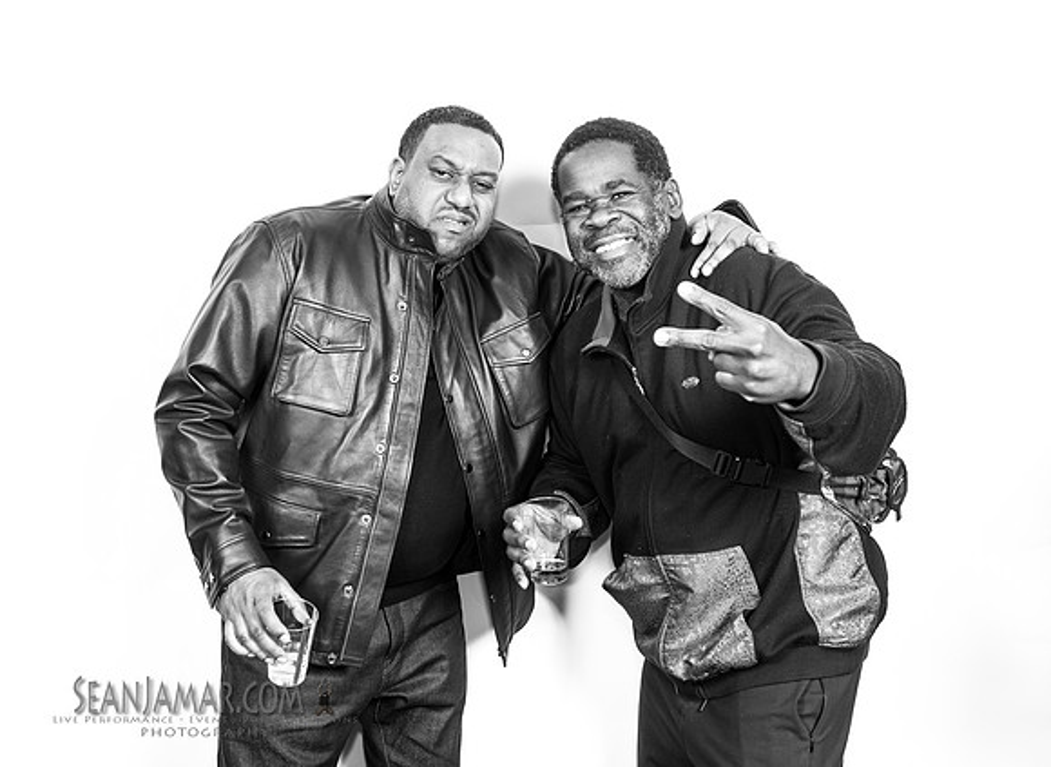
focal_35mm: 54
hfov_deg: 35.8
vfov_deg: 26.5
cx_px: 496
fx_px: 1627
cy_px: 338
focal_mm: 44
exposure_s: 1/200
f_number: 4
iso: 500
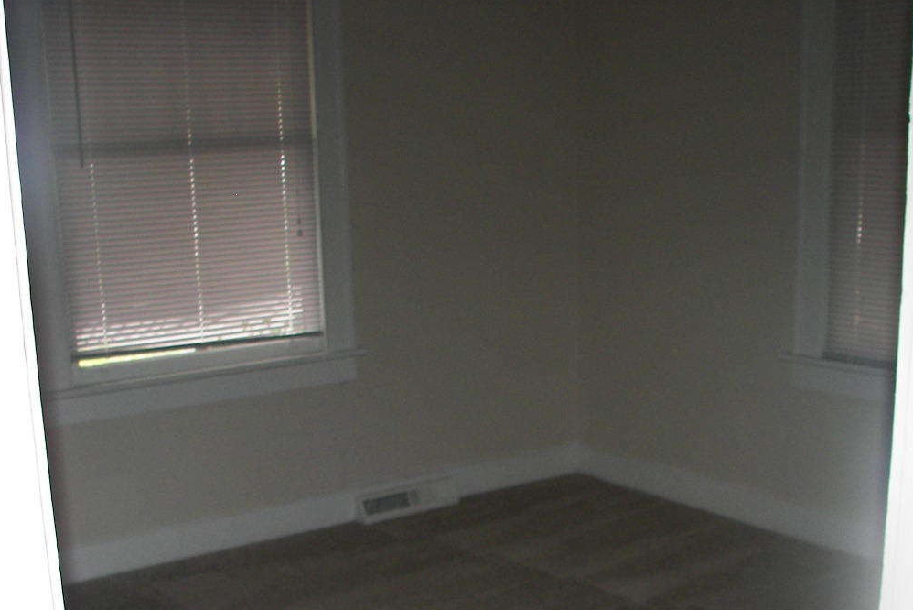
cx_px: 451
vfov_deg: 27.8
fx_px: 1218
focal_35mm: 48
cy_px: 433
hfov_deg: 41.1
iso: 100
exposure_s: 1/30
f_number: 2.8
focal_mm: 6
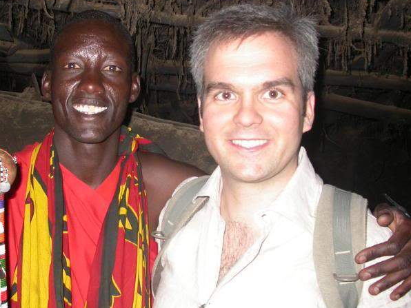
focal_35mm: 51
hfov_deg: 37.2
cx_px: 143
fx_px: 606
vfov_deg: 28.6
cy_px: 142
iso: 100
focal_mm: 7.85
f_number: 2.6
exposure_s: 1/60
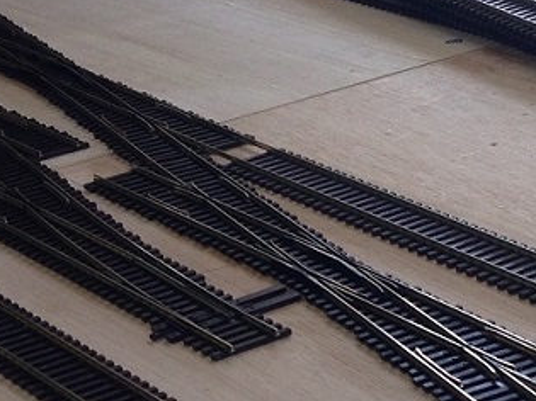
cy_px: 515
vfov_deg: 10.6
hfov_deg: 14.3
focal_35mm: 137
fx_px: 2121
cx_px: 463
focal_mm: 4.12
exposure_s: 1/41
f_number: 2.4
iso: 50
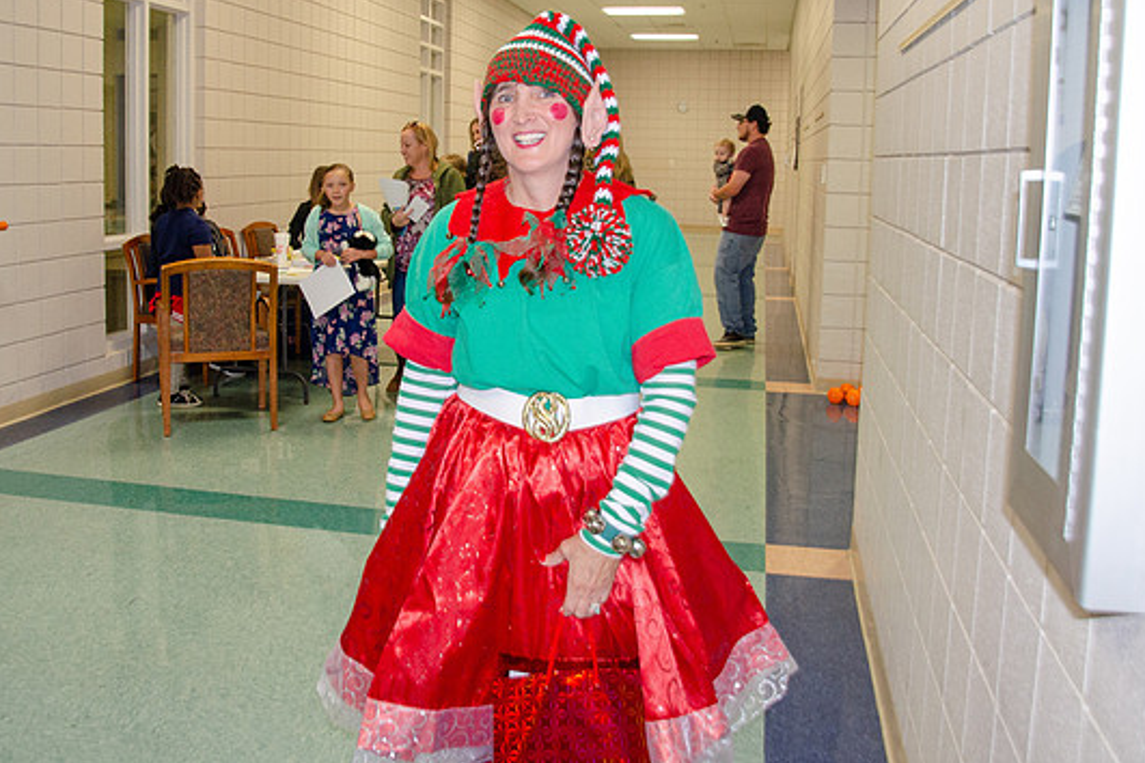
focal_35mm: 33
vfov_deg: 39.4
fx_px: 1050
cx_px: 529
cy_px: 247
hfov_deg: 57.2
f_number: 4
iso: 400
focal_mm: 16
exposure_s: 1/60
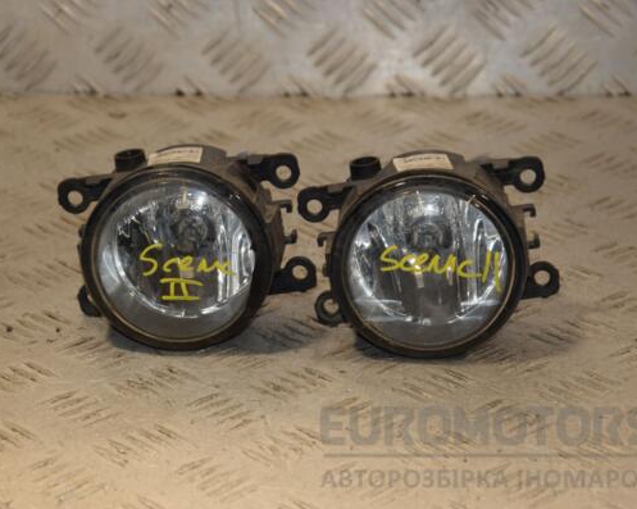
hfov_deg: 12.6
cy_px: 255
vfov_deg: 10.1
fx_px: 2883
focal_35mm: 153
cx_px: 296
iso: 800
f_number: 6.3
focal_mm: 90
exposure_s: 1/200
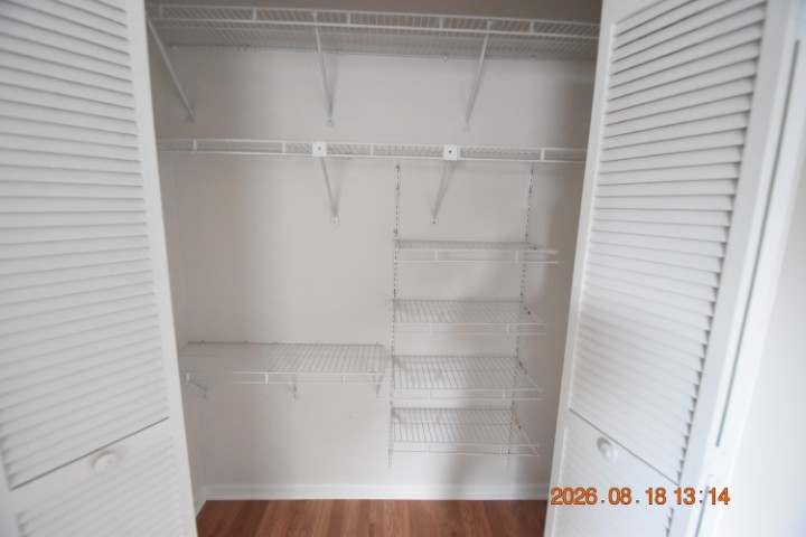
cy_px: 268
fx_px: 336
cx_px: 403
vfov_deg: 77.3
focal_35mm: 15
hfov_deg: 100.4
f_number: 3.5
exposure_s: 1/60
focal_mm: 10
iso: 4500
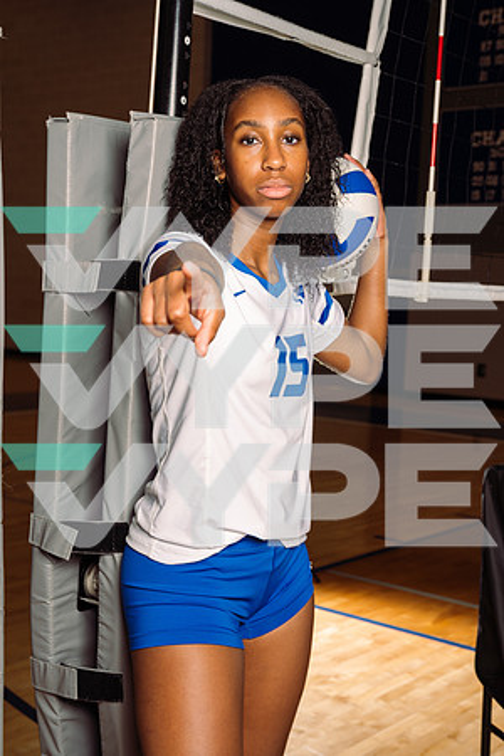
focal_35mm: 54
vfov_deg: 36.9
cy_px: 378
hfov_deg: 25.1
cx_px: 252
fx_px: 1134
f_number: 6.3
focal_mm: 54
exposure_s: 1/200
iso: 200
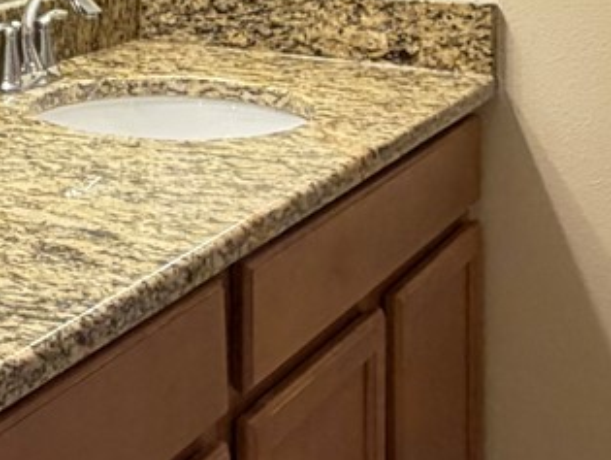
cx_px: -285
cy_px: -126
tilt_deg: +0.7
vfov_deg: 19.3
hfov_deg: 22.7
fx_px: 1255
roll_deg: +1.3
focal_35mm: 71
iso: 200
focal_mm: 2.22
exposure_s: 1/60
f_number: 2.2
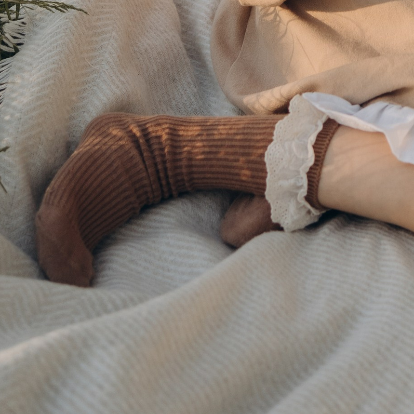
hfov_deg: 12.6
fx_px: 1800
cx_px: 570
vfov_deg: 11.9
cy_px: -383
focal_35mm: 133
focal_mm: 35
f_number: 2.8
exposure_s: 1/1250
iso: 320
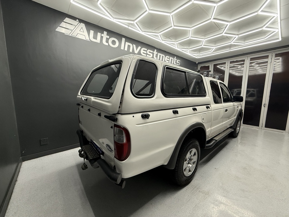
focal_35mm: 14
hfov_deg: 102.1
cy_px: 108
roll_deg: -0.7
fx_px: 117
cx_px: 144
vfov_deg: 85.7
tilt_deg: -6.3
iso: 200
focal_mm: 2.22
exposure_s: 1/100
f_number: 2.2
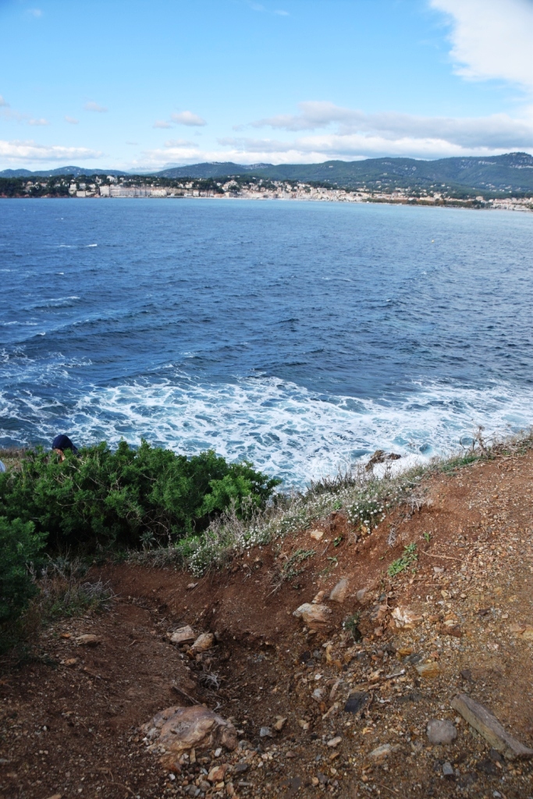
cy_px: 400
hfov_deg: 47.9
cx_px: 266
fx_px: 599
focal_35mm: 27
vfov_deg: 67.4
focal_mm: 18
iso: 200
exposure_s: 1/320
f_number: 9
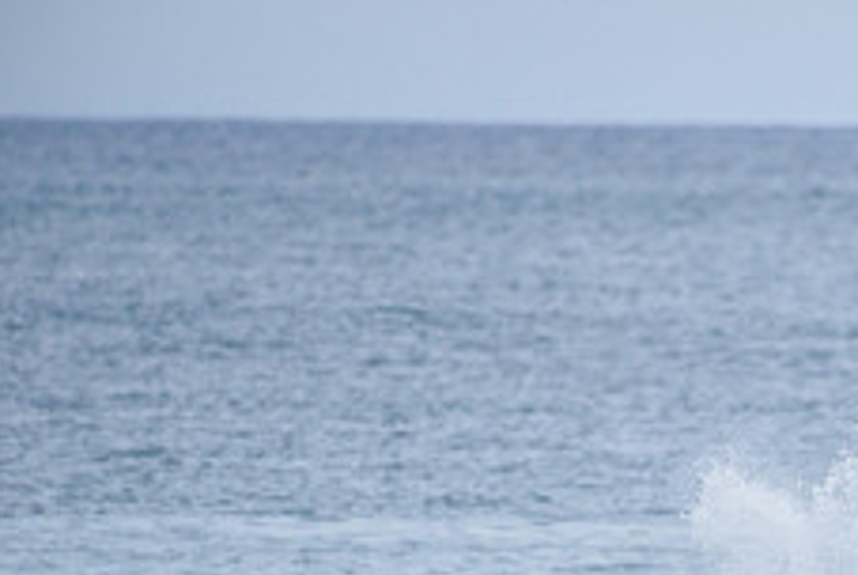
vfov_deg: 1.1
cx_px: 1024
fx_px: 30426
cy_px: 675
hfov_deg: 1.6
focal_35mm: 1275
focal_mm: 500
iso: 280
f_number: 5.6
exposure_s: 1/2000
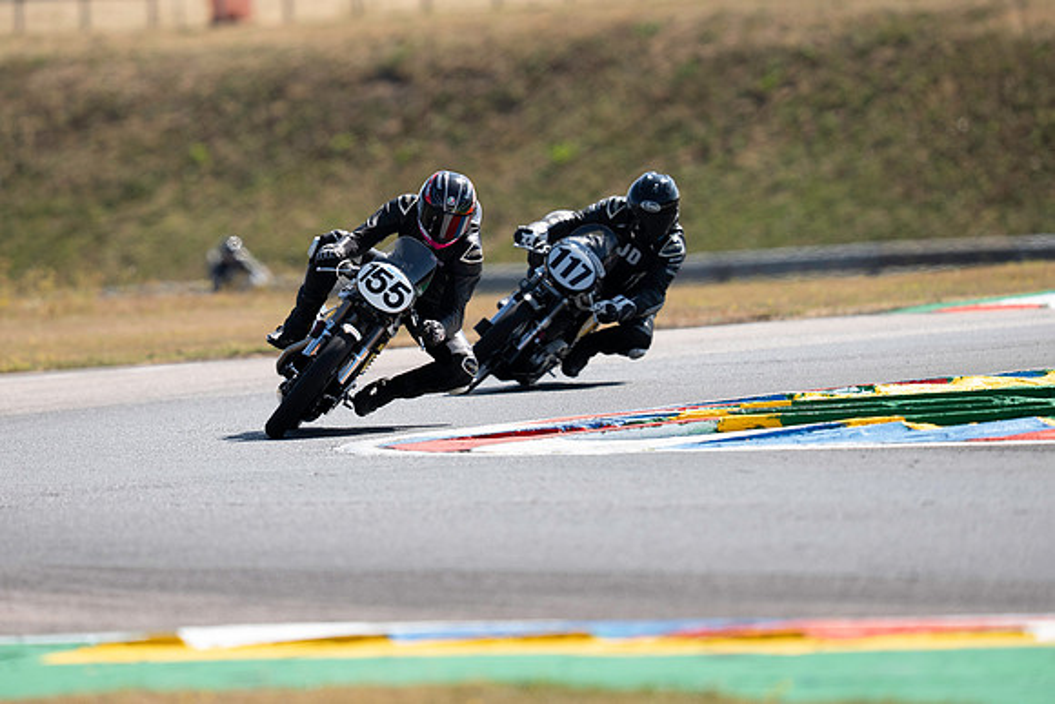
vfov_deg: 2.9
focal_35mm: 483
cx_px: 449
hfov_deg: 4.3
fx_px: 14148
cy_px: 294
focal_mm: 400
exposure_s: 1/400
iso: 64
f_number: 3.5
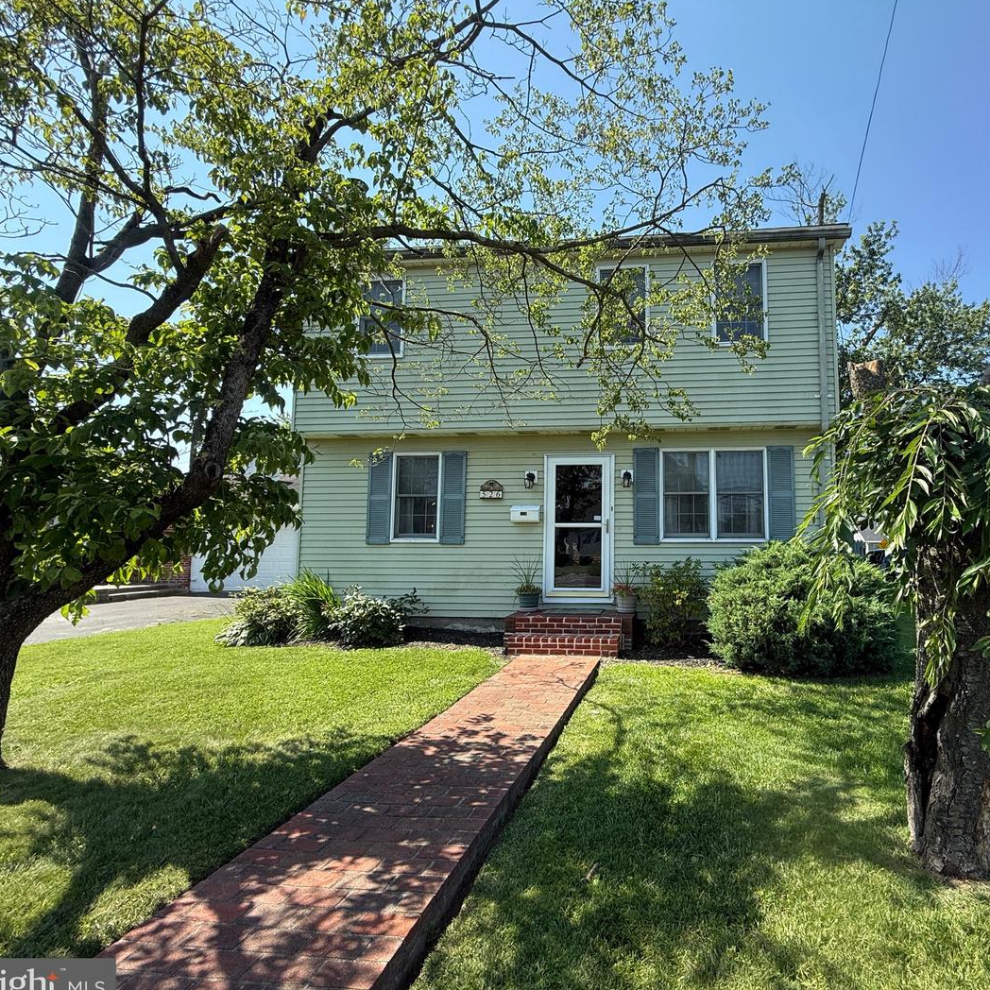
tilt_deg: +5.5
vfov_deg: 84.0
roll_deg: +0.6
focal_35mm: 17
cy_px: 503
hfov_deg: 82.1
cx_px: 630
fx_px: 550
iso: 50
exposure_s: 1/479
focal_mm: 2.22
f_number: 2.2
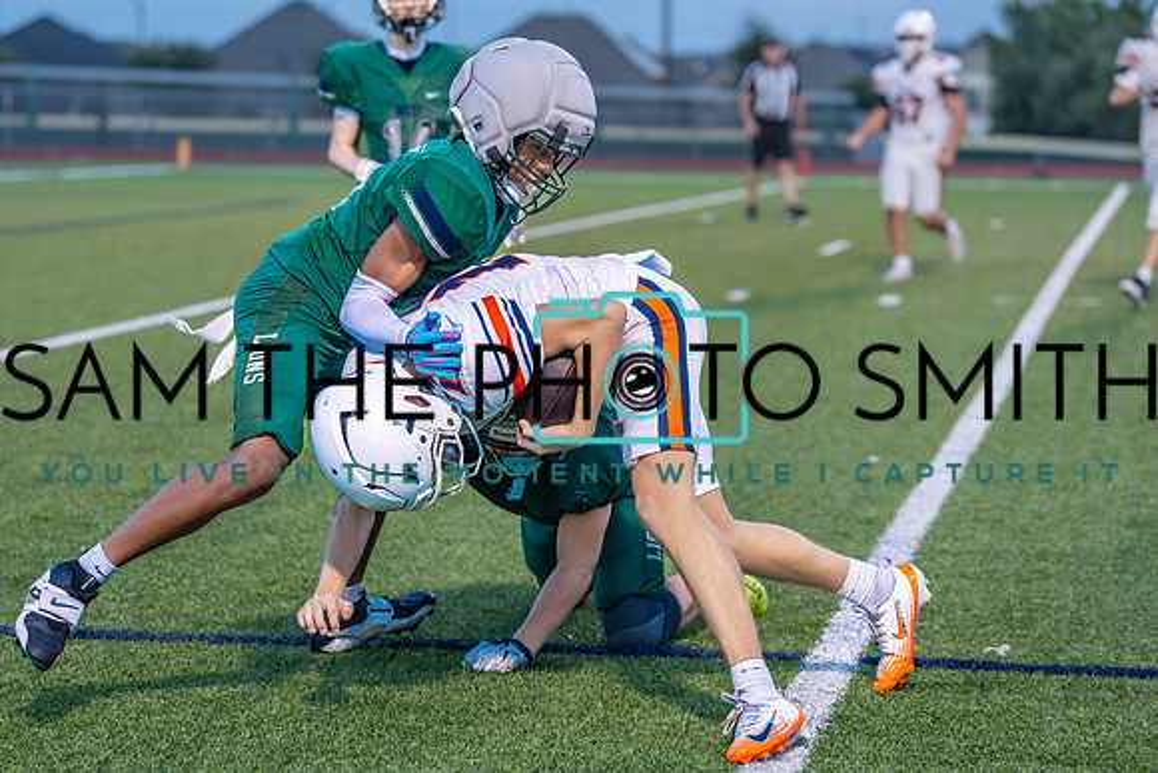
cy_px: 355
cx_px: 587
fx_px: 3601
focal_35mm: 112
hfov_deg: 18.3
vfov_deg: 12.2
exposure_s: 1/1000
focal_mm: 95
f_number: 2.8
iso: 1600
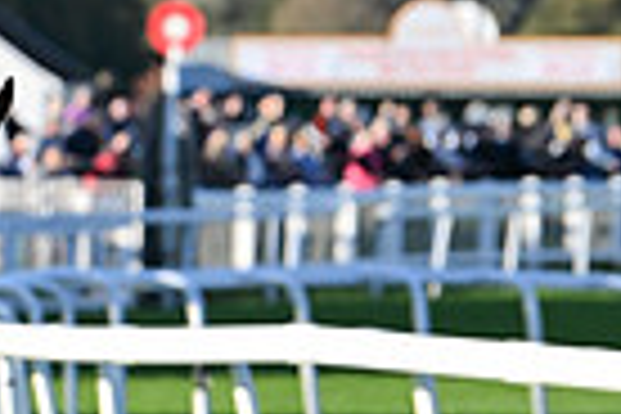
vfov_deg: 2.0
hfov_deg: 3.0
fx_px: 11936
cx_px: -680
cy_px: 470
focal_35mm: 692
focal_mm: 165
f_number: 5.6
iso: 400
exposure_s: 1/1250
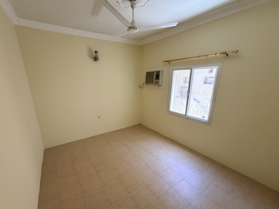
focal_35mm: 15
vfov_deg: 81.6
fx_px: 121
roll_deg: +0.7
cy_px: 111
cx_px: 131
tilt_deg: -14.7
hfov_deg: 98.1
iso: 400
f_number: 2.2
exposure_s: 1/60
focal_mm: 2.22
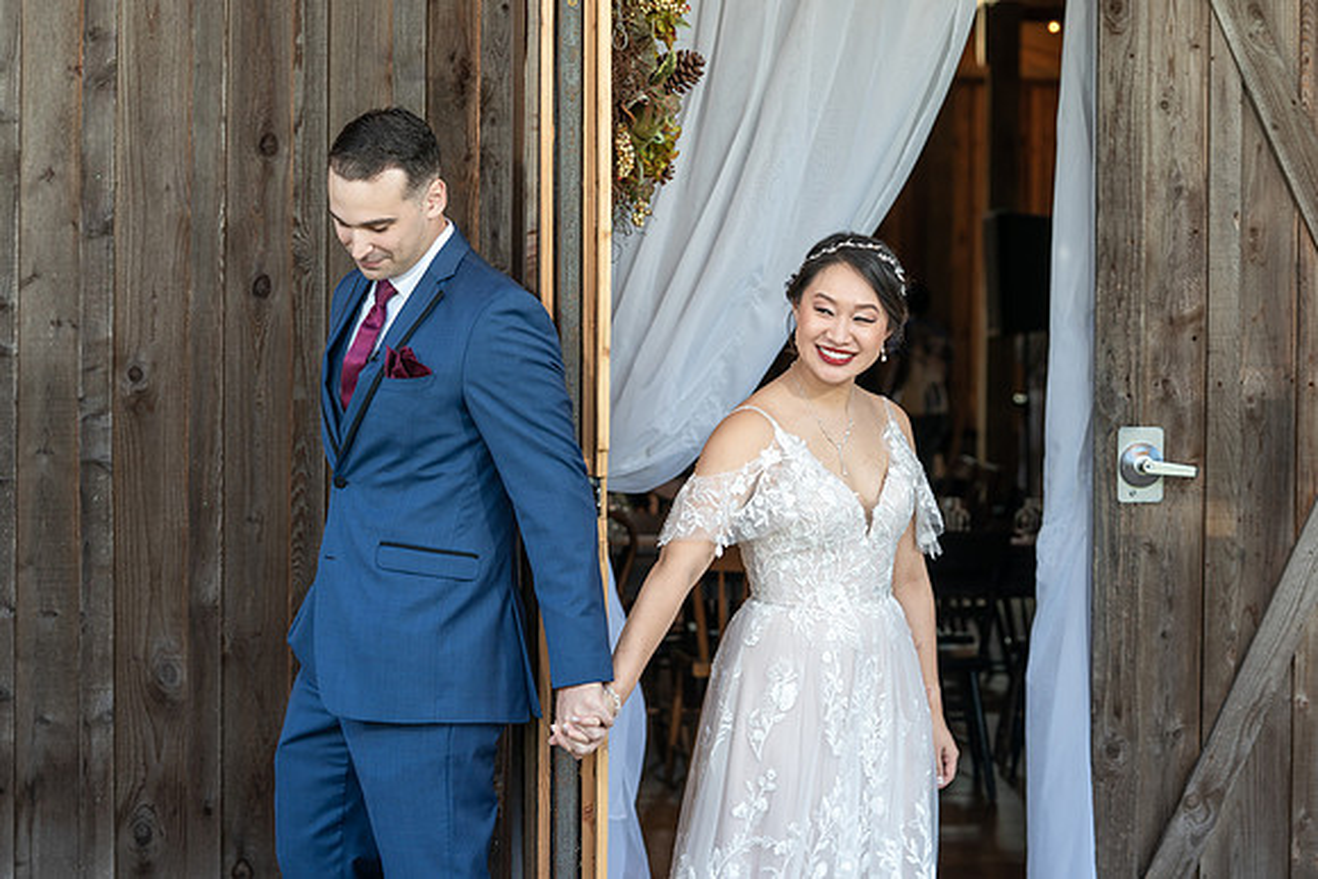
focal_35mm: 87
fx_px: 3184
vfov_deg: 15.7
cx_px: 659
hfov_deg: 23.4
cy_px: 440
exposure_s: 1/200
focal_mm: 85
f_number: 4
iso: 250
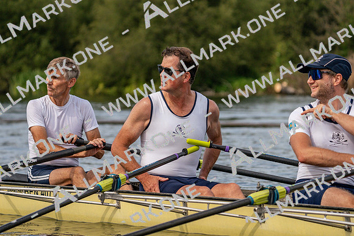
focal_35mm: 200
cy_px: 118
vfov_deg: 6.9
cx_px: 177
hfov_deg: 10.3
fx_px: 1967
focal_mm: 200
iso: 320
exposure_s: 1/1600
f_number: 5.6
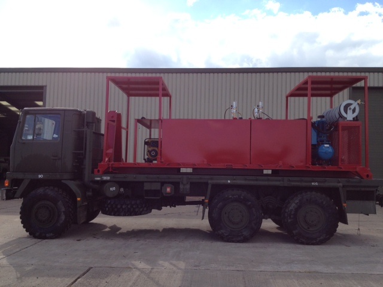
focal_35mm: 35
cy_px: 144
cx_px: 192
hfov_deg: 52.6
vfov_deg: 40.7
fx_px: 387
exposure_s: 1/1151
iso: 64
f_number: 2.4
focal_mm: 4.28
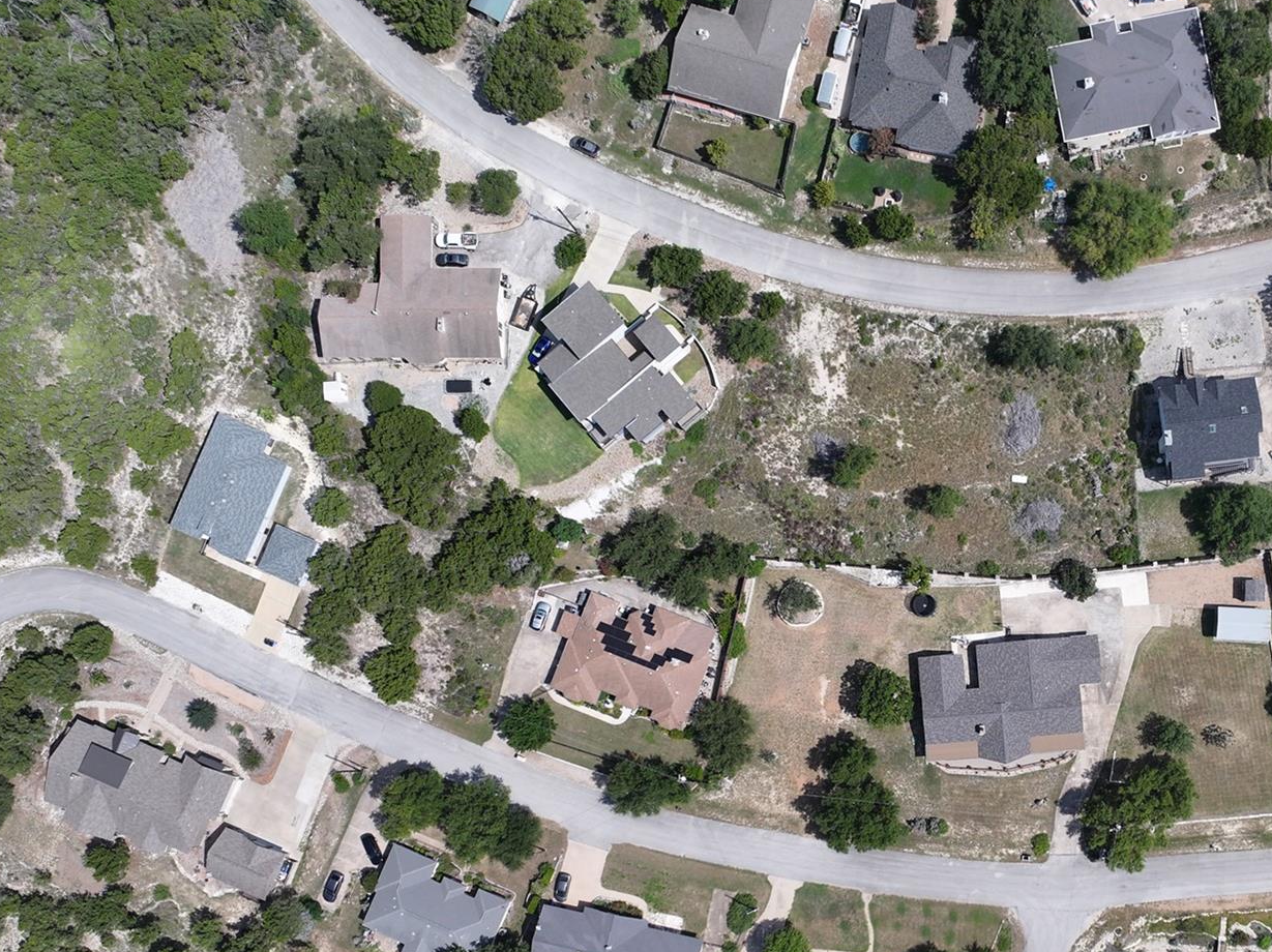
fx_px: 1469
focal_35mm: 40
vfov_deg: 34.9
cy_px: 745
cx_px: 968
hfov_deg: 45.1
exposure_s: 1/2000
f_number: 2.8
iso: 100
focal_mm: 12.29
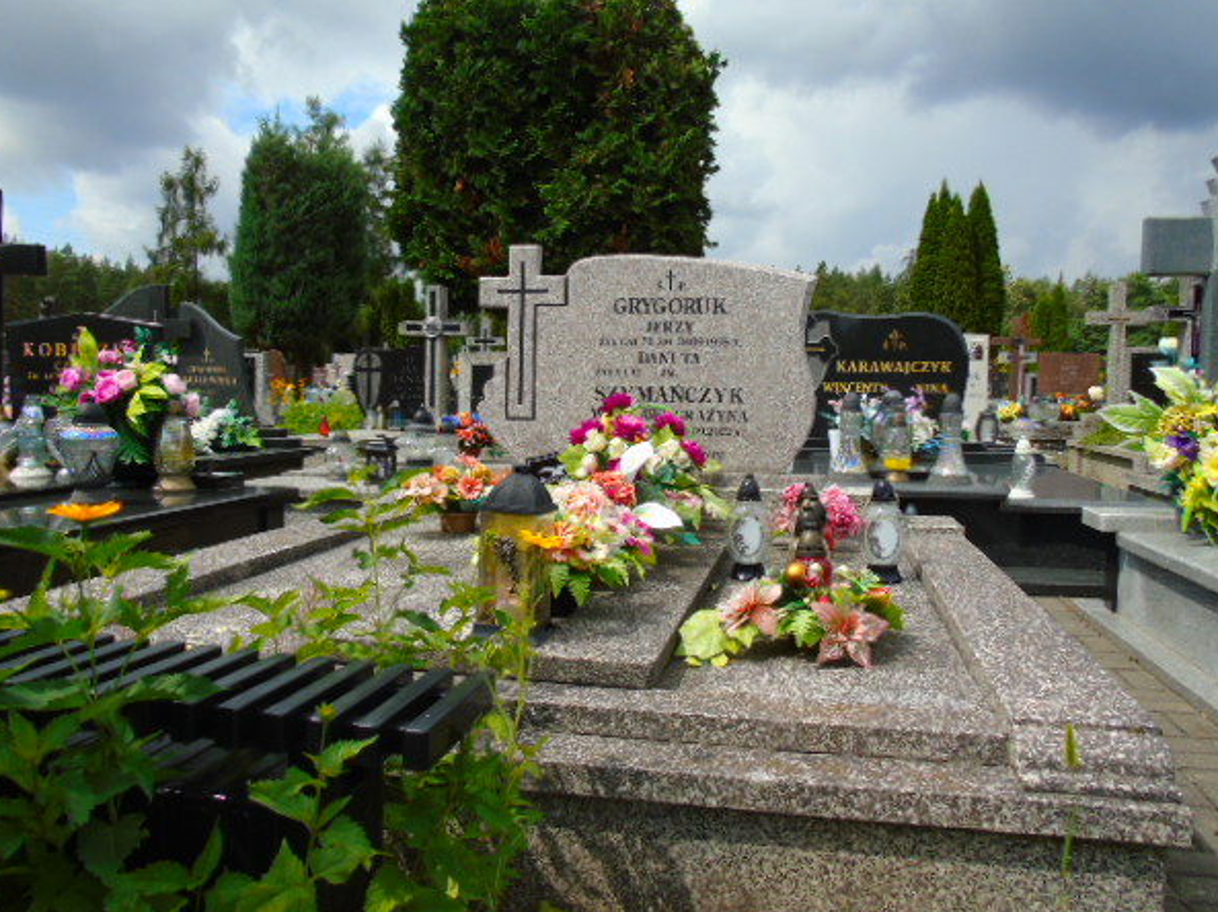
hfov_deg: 65.3
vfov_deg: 51.3
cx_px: 629
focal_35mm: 27
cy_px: 442
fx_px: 949
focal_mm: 4.4
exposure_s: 1/1000
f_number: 3.4
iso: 80
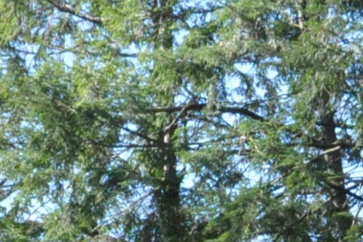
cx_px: 368
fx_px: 2911
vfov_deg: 4.6
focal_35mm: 289
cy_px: 661
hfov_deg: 7.1
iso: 2500
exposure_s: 1/350
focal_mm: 32
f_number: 19
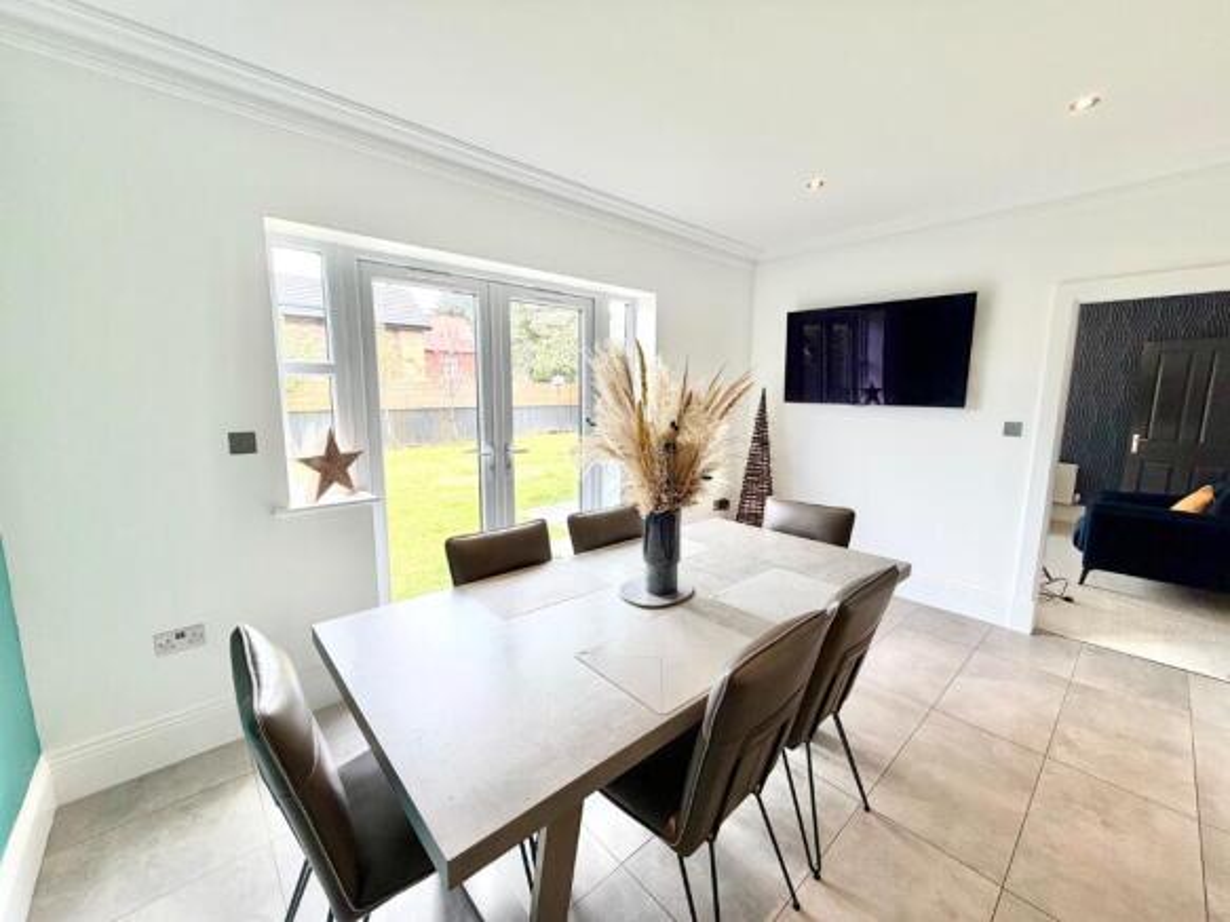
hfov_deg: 102.1
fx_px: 497
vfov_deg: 85.7
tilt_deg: -8.1
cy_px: 461
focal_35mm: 14
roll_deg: -0.3
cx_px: 615
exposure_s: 1/100
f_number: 2.2
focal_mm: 2.22
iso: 80
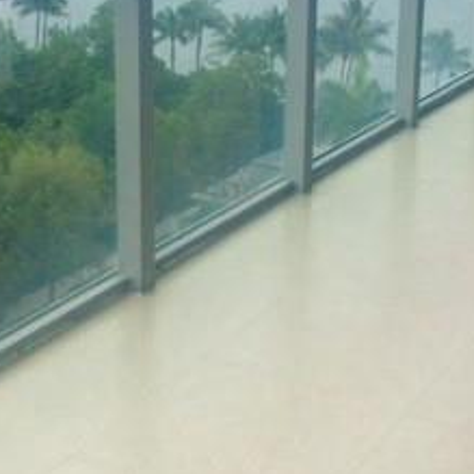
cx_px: 208
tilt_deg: -15.2
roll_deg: +0.5
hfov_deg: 23.0
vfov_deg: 22.7
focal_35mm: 75
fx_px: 1162
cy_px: 89
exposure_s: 1/2283
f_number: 2.2
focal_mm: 4.15
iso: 32
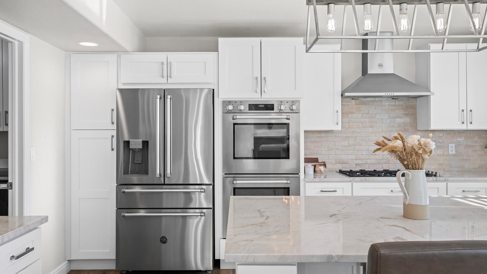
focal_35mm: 29
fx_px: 374
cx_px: 219
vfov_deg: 40.2
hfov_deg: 65.9
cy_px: 139
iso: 400
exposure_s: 1/30
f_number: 9
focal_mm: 24
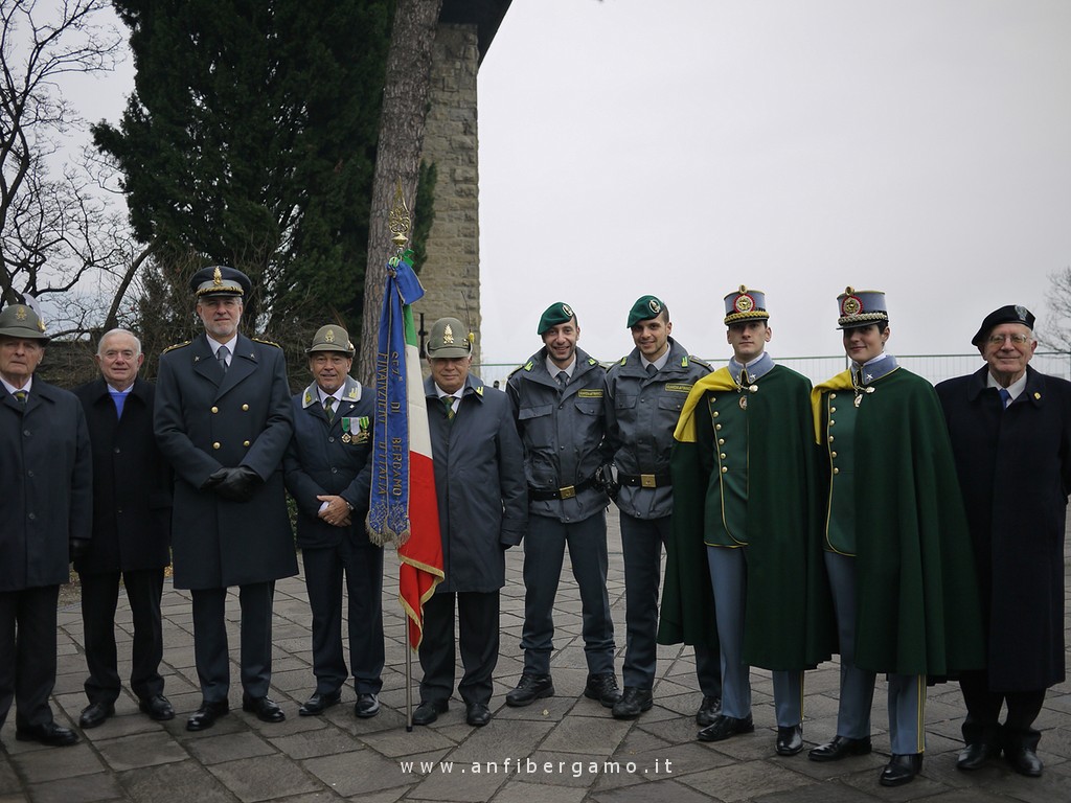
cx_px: 536
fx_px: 1238
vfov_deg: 36.0
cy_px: 402
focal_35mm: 40
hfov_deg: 46.8
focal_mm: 20
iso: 160
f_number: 1.7
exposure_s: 1/200
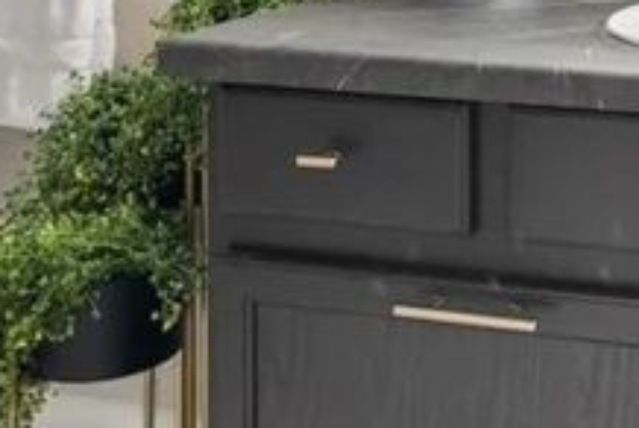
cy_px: -166
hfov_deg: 25.2
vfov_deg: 16.9
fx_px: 1333
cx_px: 683
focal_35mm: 75
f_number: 8
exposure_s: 1/1.25
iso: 800
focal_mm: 16
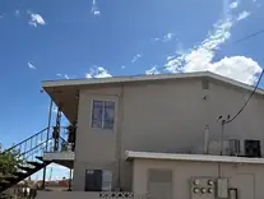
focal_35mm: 27
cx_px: 161
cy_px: 158
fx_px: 206
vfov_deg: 48.7
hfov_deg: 64.5
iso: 20
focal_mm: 2.22
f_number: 2.2
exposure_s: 1/1087
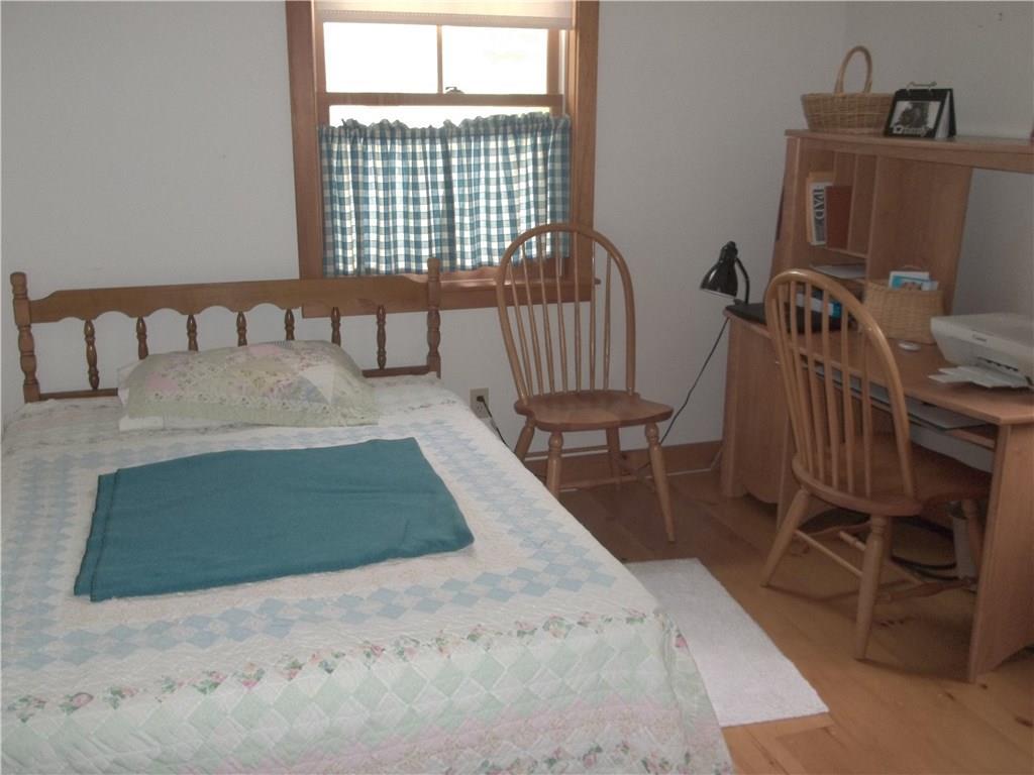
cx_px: 517
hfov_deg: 55.4
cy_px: 388
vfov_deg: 42.9
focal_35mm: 33
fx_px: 986
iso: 160
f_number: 3.3
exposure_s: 1/30
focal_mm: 5.9
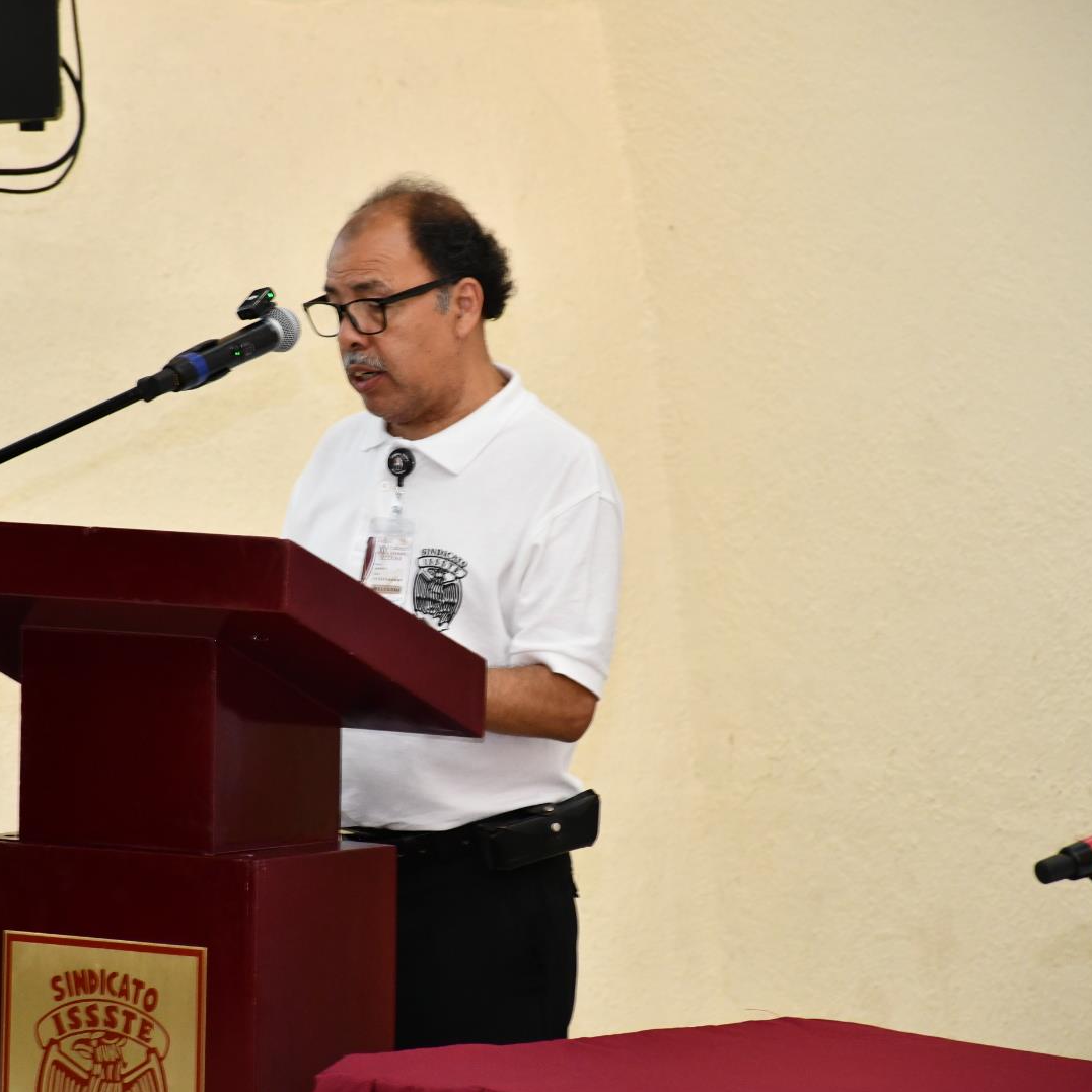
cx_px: 393
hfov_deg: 7.5
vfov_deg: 7.5
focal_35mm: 234
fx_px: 8352
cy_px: 547
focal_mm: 122
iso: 1600
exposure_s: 1/60
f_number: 5.6
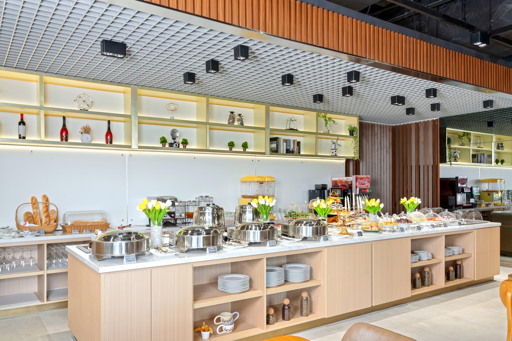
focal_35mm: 27
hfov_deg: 67.4
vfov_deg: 47.9
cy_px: 170
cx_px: 256
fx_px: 384
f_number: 6.3
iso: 1600
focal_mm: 27
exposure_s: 1/100
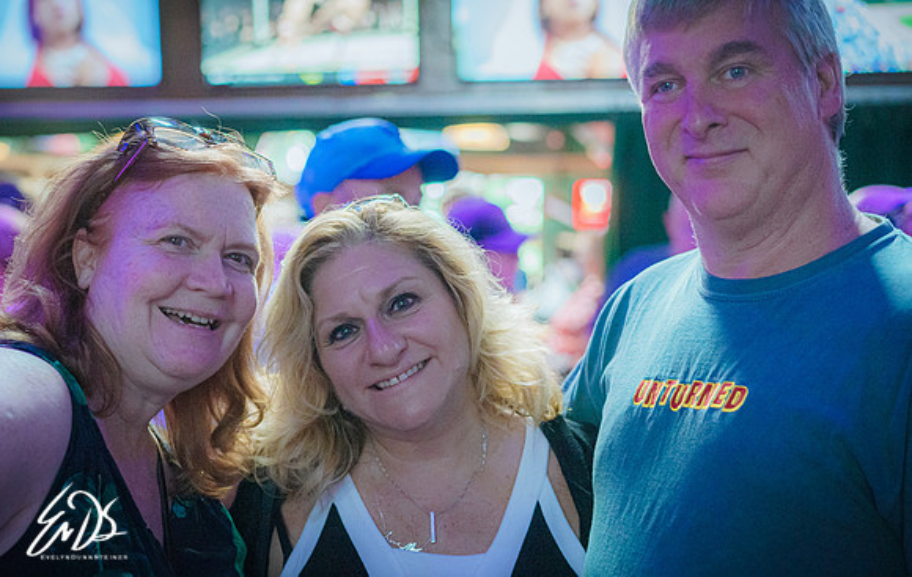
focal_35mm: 63
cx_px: 397
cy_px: 344
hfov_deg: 32.3
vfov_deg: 20.8
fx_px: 1574
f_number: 2.8
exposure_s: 1/125
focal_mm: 55
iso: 3200
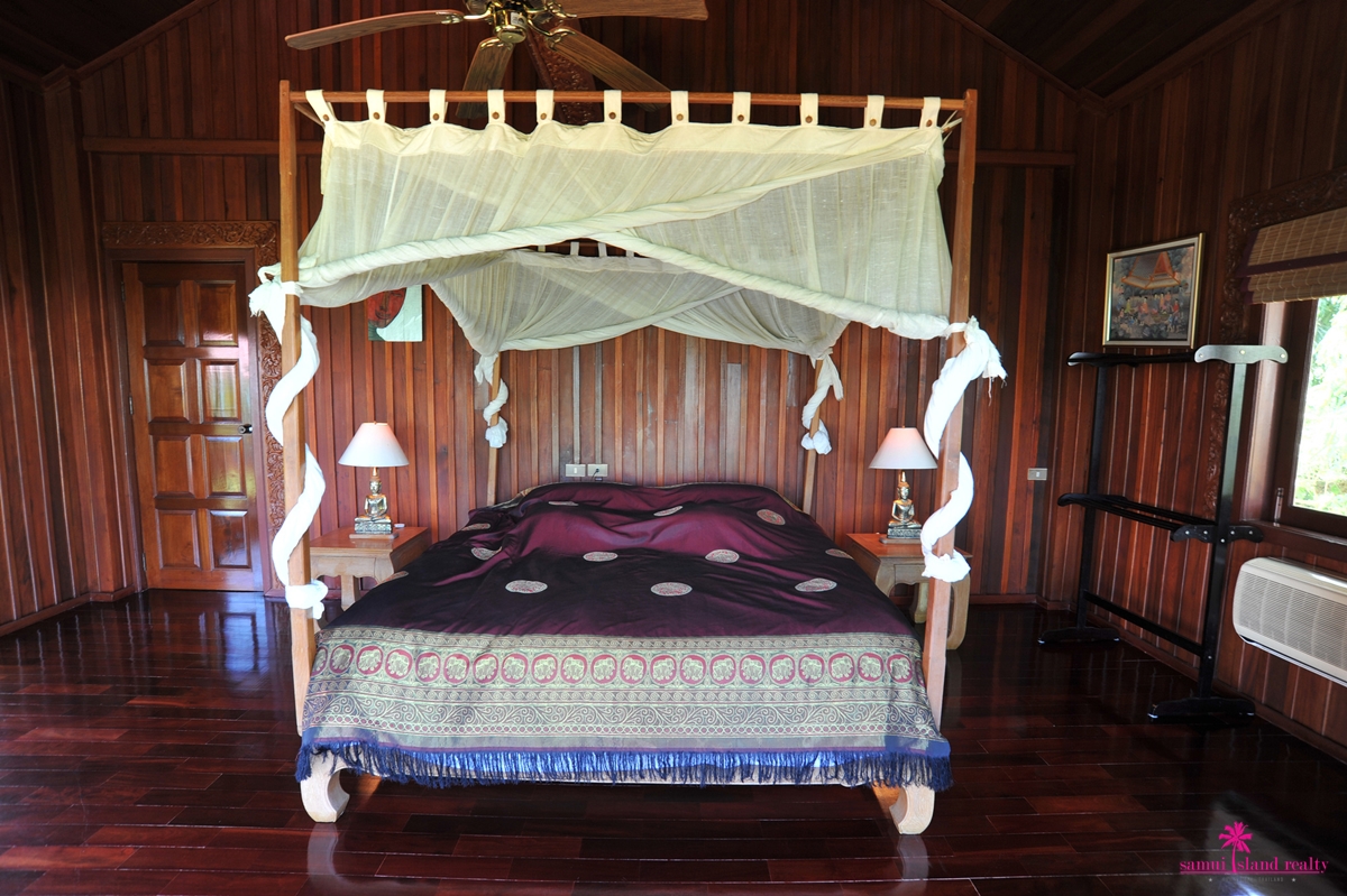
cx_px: 674
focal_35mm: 18
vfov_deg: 67.3
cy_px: 448
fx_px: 673
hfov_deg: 90.0
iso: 200
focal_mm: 18
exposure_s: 1/3
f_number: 10
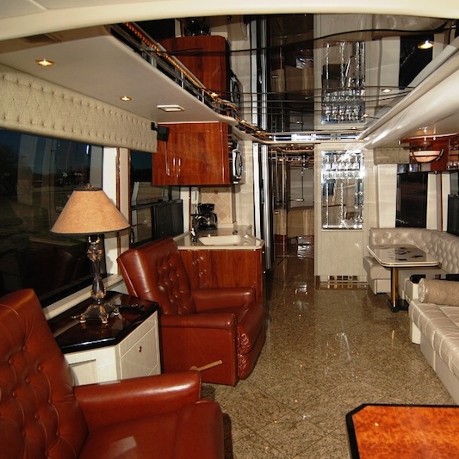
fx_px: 345
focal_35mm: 23
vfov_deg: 67.3
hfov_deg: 66.3
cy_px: 230
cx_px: 284
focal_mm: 12
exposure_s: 1/200
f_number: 4
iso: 100
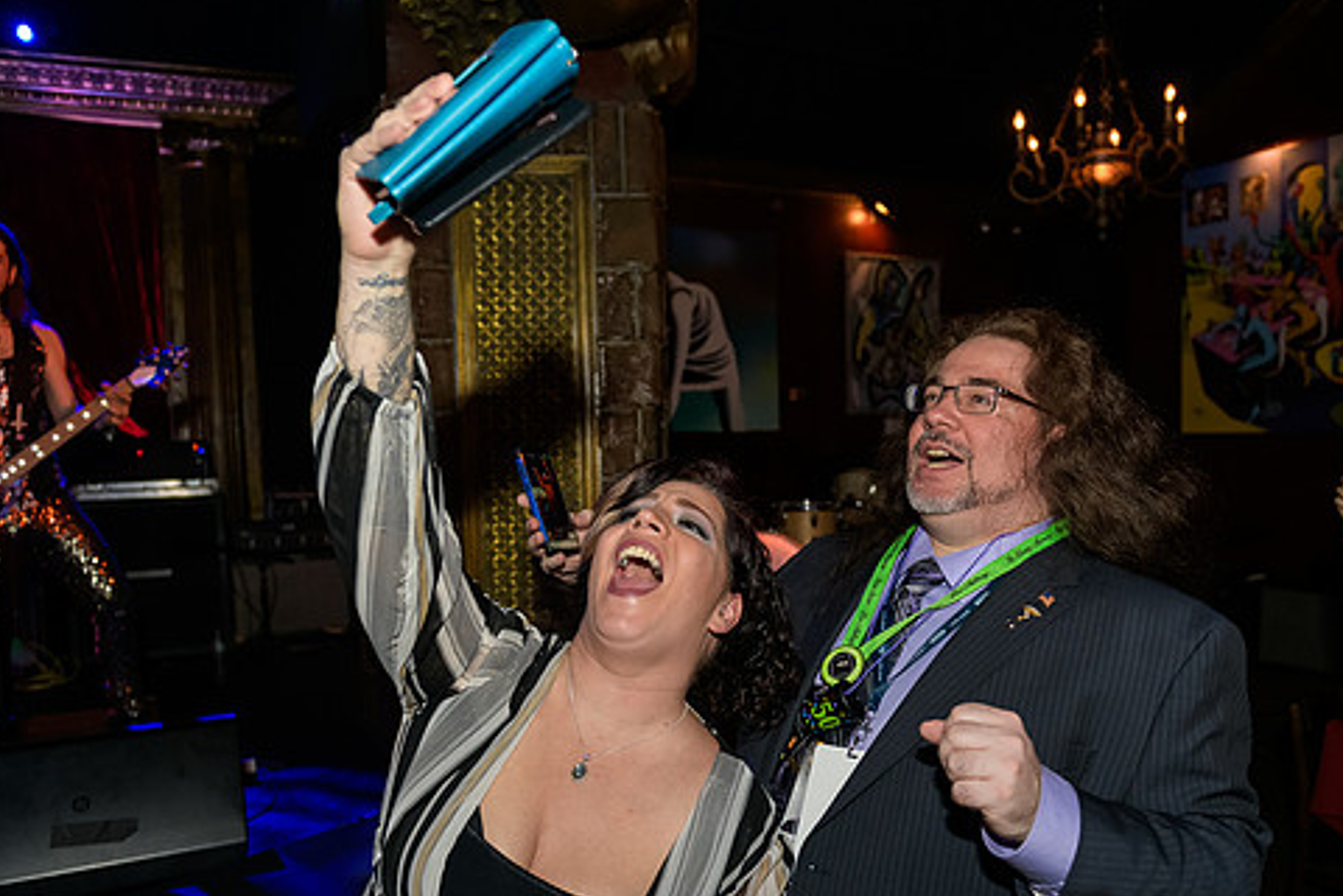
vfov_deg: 44.8
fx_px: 1082
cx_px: 705
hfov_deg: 63.6
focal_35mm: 29
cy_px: 522
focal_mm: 24
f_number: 3.2
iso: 1600
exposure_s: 1/125
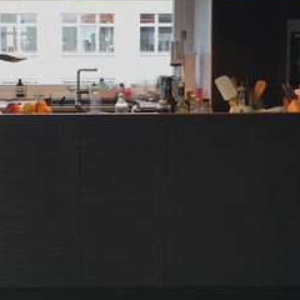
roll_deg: -0.3
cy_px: 95
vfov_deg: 29.8
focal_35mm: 57
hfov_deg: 29.7
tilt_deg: -4.6
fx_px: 559
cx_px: 88
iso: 125
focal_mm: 4.15
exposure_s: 1/33
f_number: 2.2
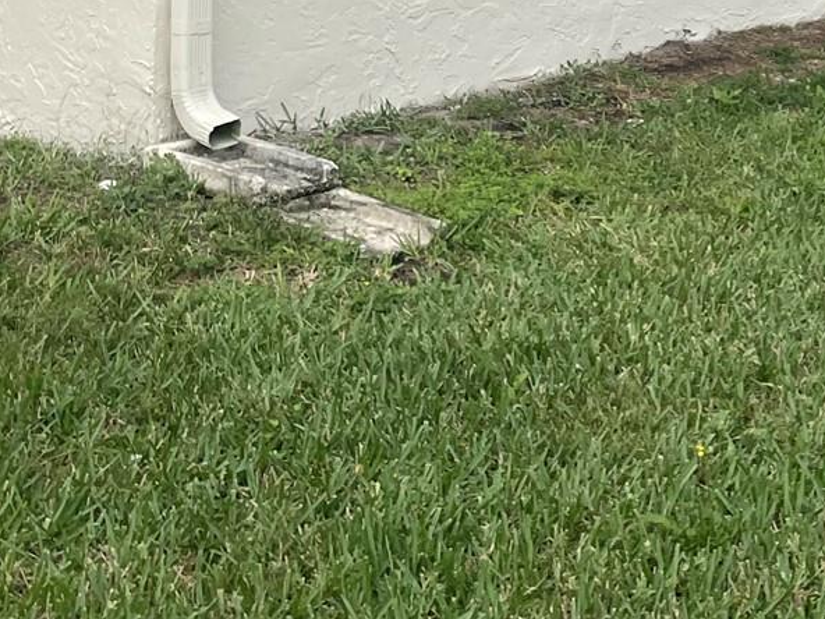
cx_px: 711
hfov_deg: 21.4
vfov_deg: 15.1
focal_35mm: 90
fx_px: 2145
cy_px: -339
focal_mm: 4.2
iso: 32
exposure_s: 1/2817
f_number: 1.6
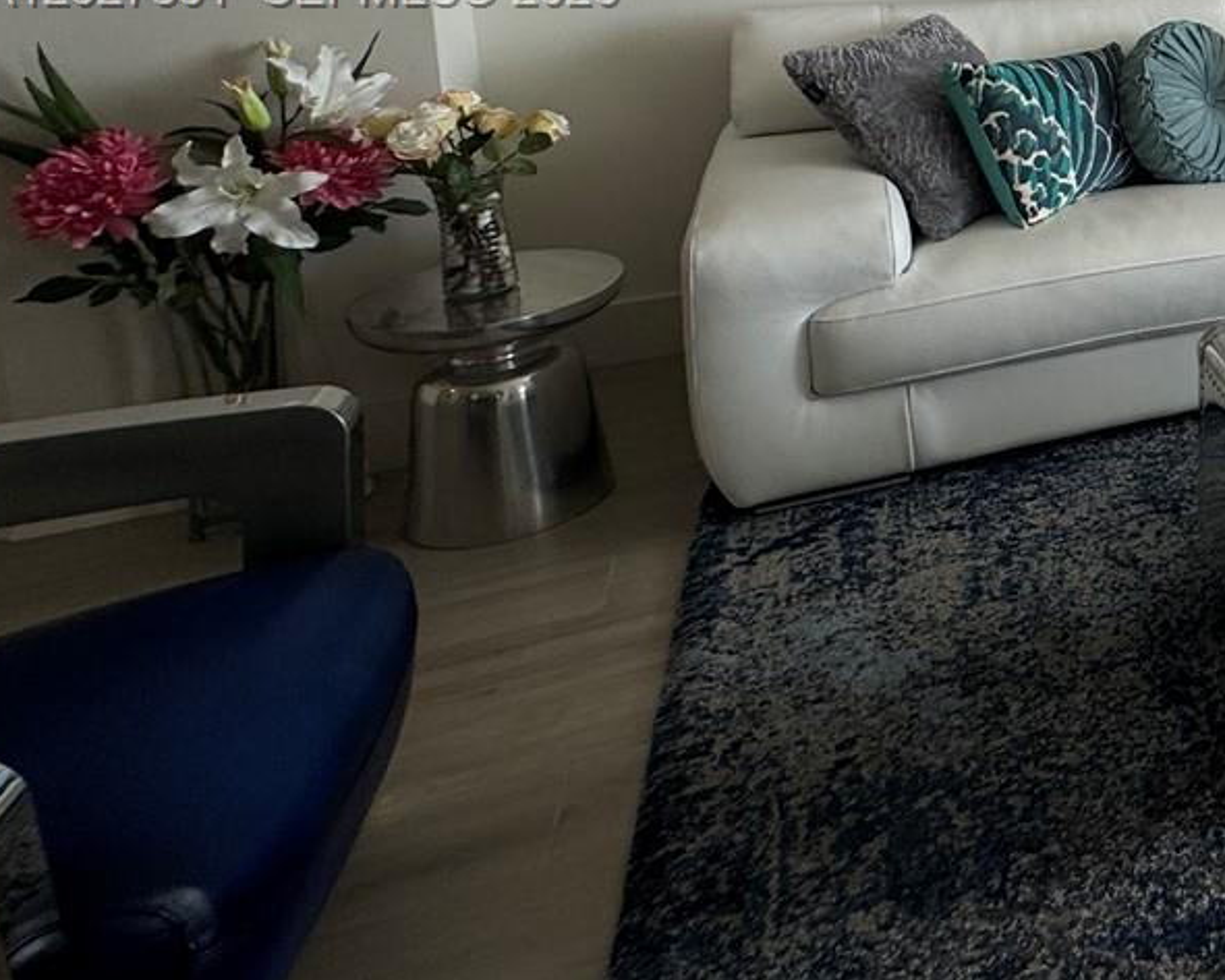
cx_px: 1631
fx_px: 1342
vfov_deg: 36.0
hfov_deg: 33.7
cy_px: -8
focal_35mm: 37
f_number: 2.2
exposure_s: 1/170
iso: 40
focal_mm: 2.22
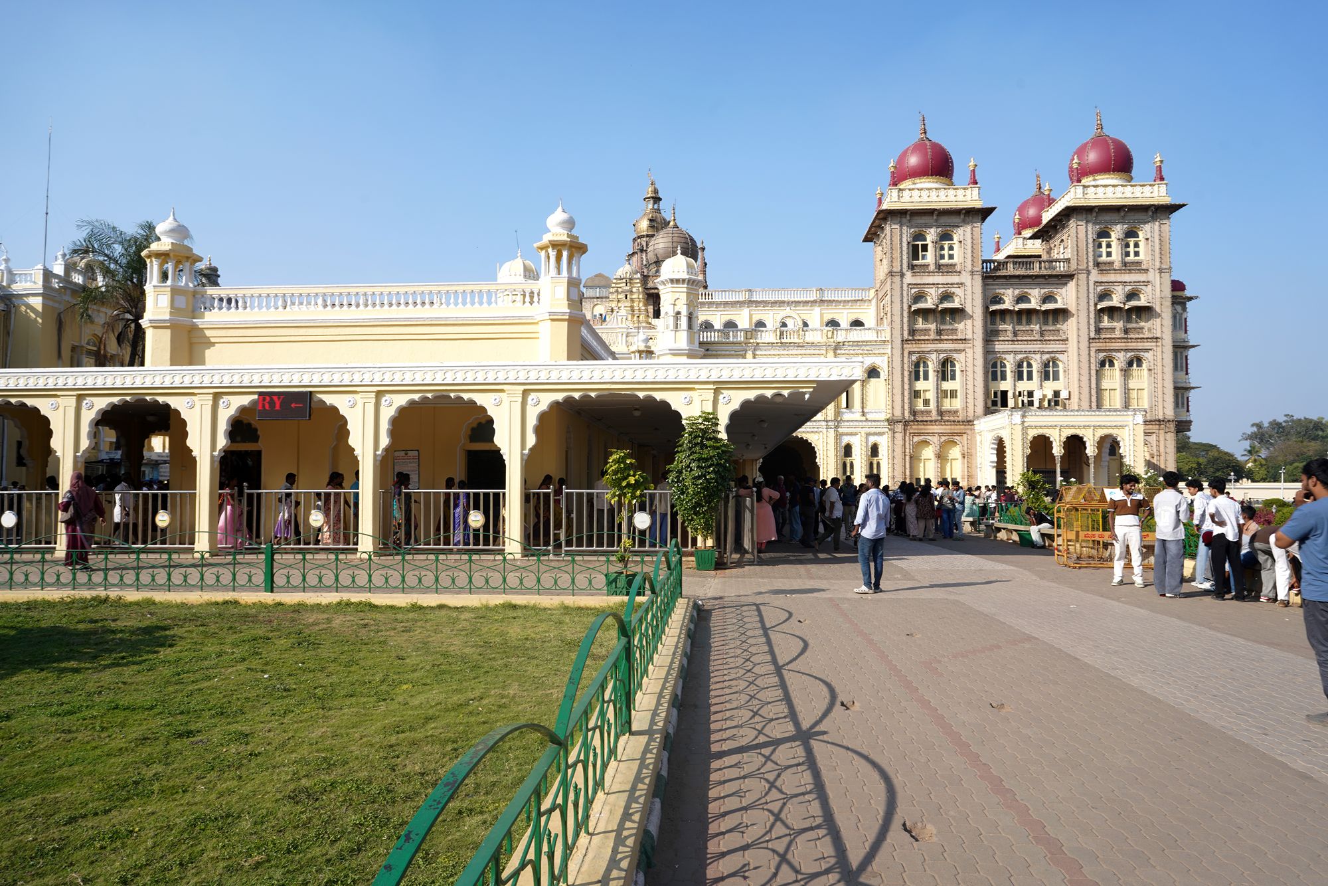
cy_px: 443
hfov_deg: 73.7
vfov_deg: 53.1
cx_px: 664
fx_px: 885
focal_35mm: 24
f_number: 11
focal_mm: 24
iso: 100
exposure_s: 1/100
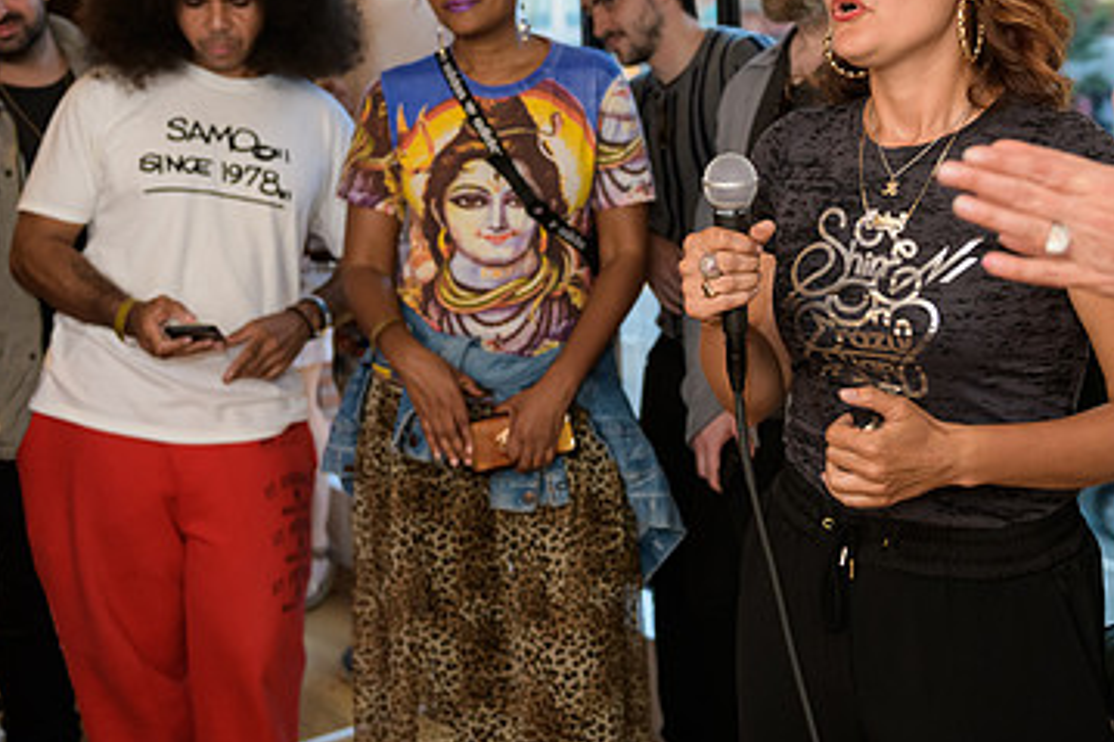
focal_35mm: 55
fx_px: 1701
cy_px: 179
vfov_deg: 24.3
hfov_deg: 36.0
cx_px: 711
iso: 800
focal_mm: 34
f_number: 3.2
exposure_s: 1/125
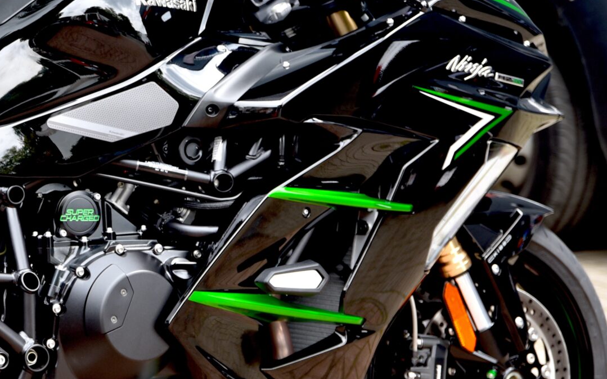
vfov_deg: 8.7
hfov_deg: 13.7
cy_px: 231
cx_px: -23
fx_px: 2481
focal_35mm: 150
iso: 100
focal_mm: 62
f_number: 4
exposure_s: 1/60
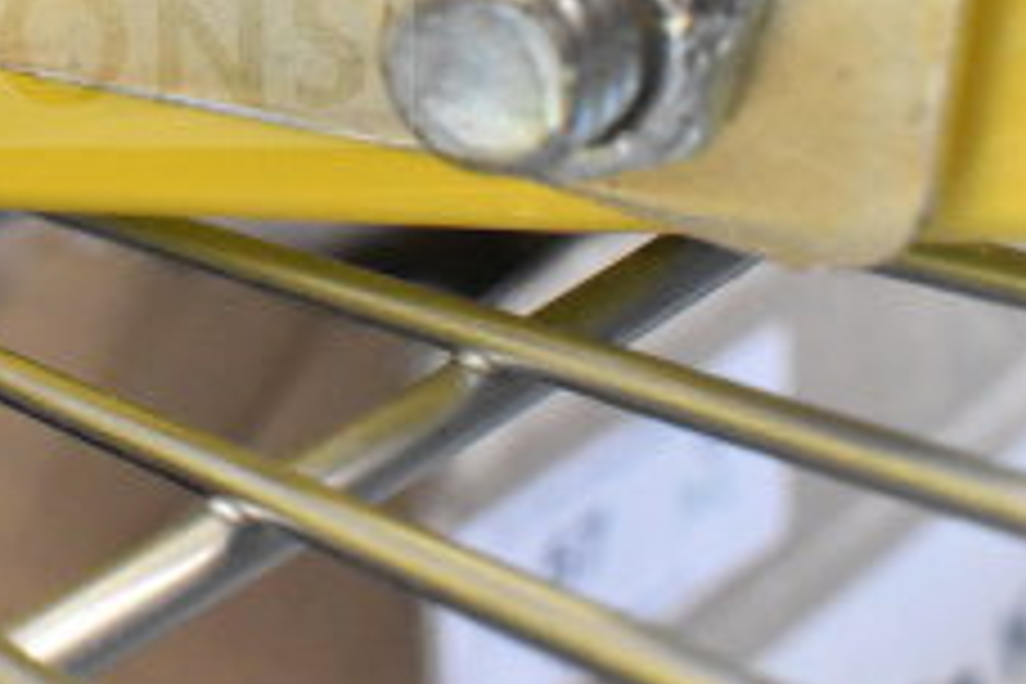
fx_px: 2403
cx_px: -94
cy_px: -209
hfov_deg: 22.7
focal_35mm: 84
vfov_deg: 15.4
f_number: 7.1
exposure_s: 1/200
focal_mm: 21
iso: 6400
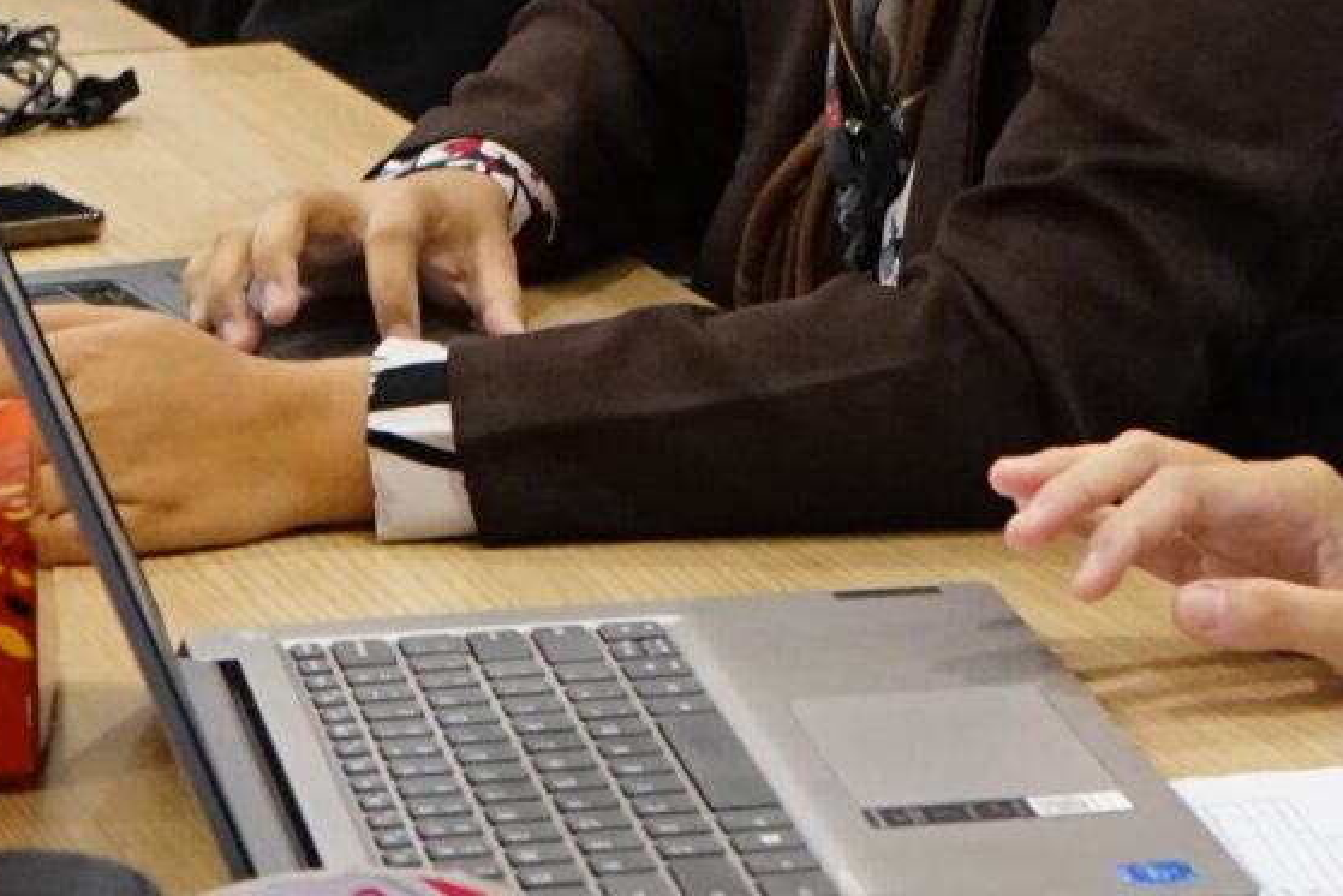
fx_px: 6492
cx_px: 1040
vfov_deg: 7.6
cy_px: -859
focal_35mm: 174
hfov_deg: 11.8
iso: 3200
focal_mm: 38
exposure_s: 1/100
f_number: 4.5
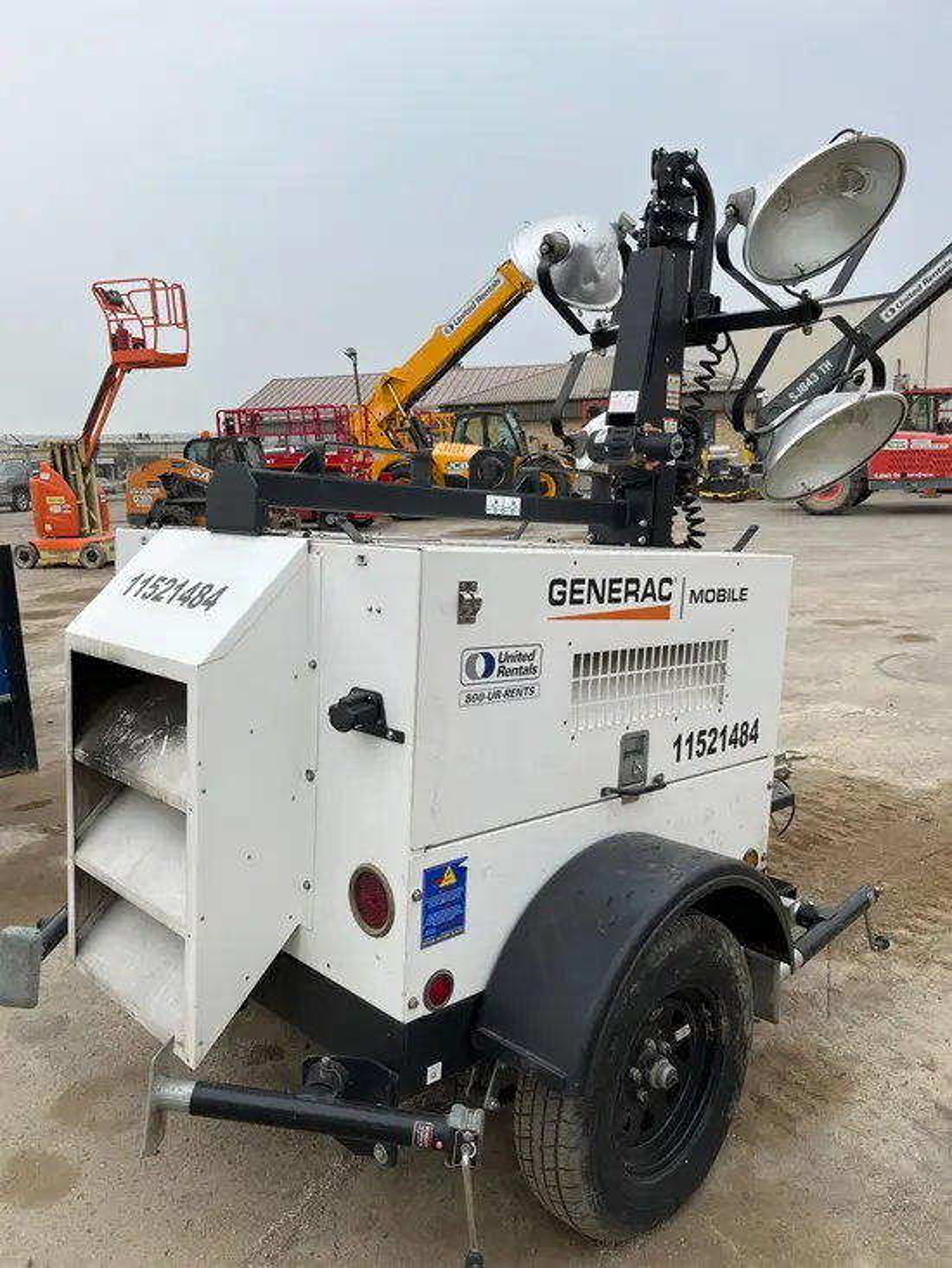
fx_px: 953
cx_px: 476
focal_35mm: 26
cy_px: 634
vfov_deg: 67.3
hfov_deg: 53.1
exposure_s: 1/2571
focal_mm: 5.1
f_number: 1.6
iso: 50
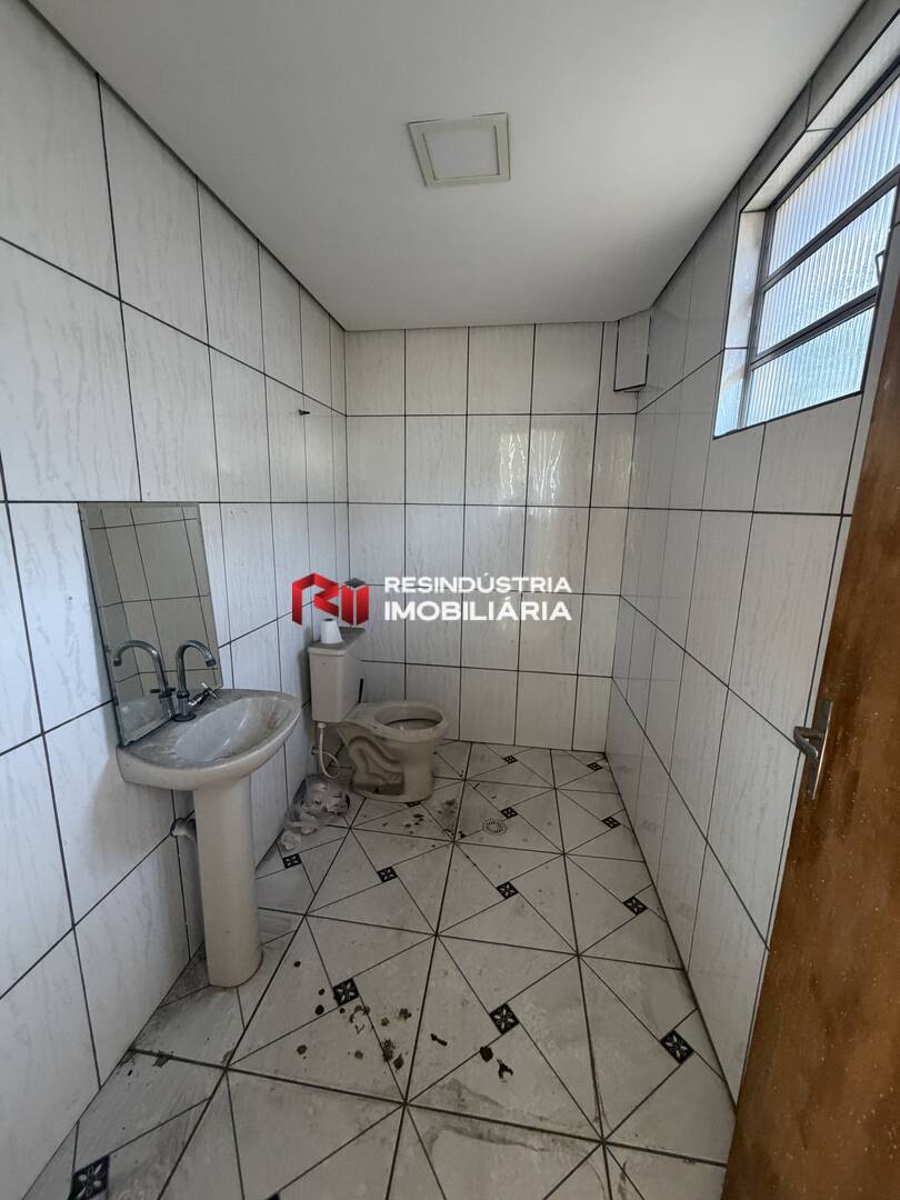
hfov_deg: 85.7
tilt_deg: -8.4
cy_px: 600
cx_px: 450
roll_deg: -1.1
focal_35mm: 14
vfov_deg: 102.1
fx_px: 485
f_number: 2.2
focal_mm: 2.22
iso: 320
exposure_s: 1/77
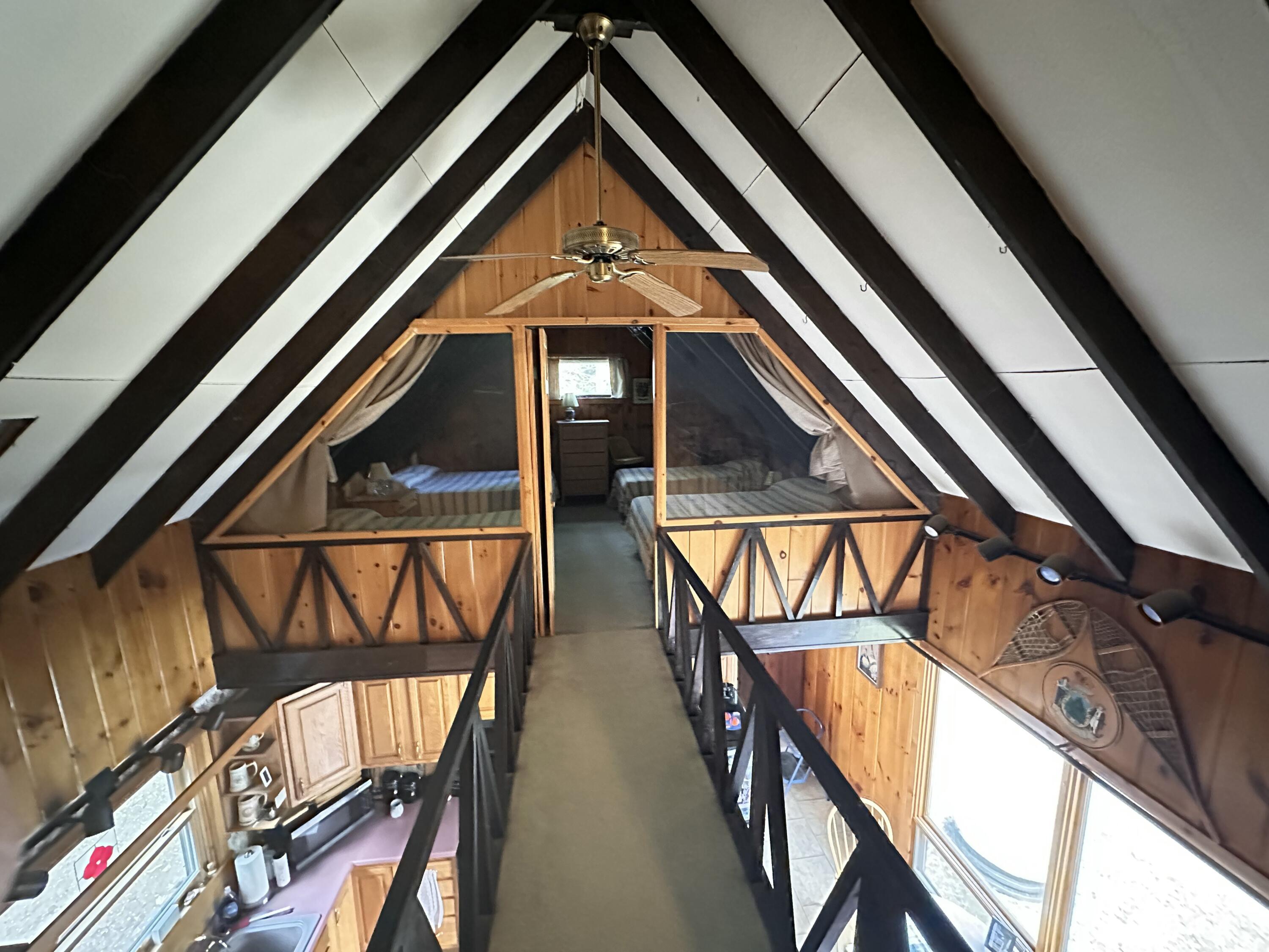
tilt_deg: -9.0
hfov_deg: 102.1
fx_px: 513
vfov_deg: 85.7
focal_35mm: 14
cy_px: 476
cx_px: 634
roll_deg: +0.6
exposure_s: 1/30
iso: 2000
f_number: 2.2
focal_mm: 2.22
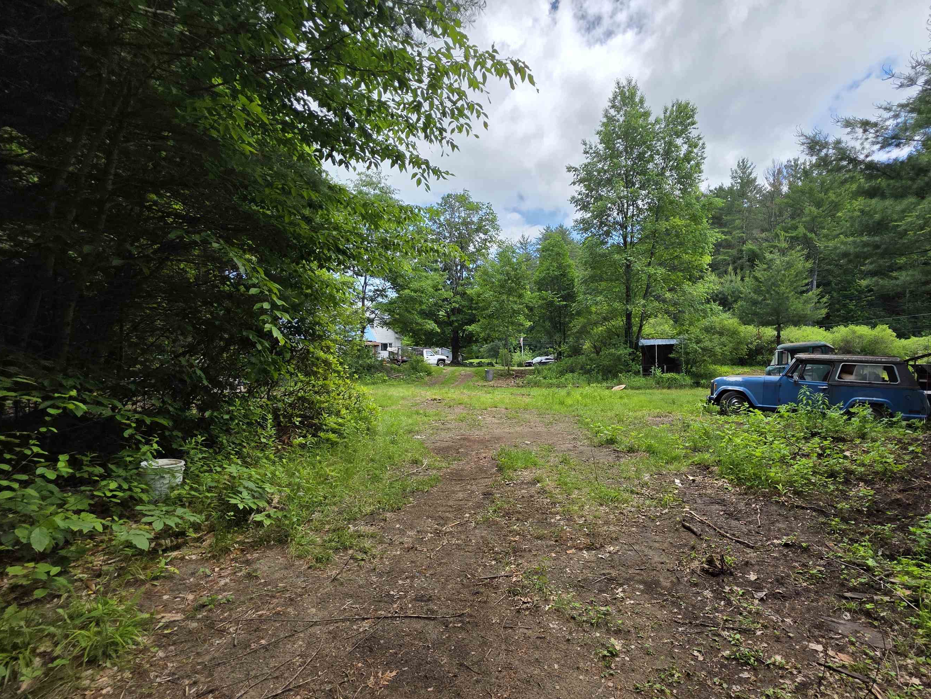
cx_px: 533
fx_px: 403
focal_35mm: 15
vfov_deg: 81.4
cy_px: 392
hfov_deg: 97.5
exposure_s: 1/978
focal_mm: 2.2
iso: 40
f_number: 1.9
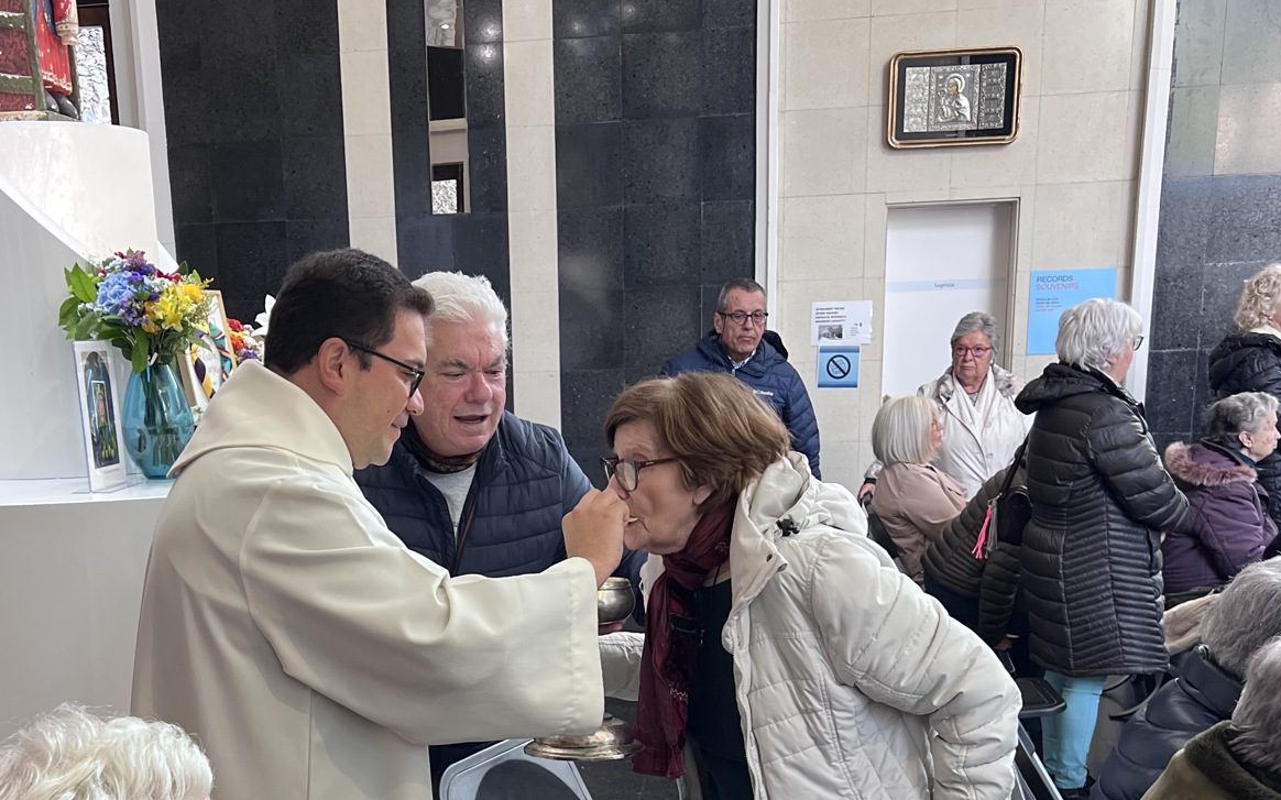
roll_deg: +1.9
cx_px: 508
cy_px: 725
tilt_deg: -14.7
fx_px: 1571
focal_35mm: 45
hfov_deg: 44.1
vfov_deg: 27.5
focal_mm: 5.7
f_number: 1.5
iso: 125
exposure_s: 1/100
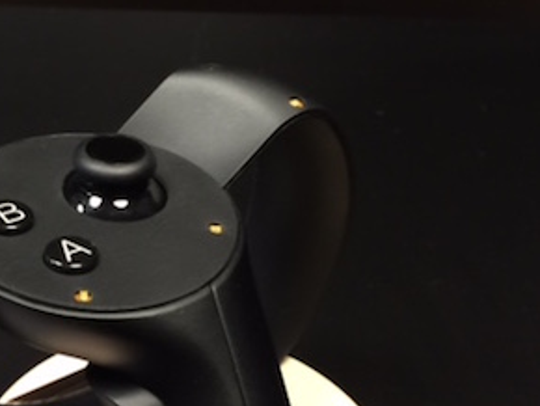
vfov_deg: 23.9
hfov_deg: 31.4
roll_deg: -2.9
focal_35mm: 60
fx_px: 937
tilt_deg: -43.5
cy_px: 352
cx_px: 115
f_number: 2.2
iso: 64
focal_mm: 4.15
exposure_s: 1/4
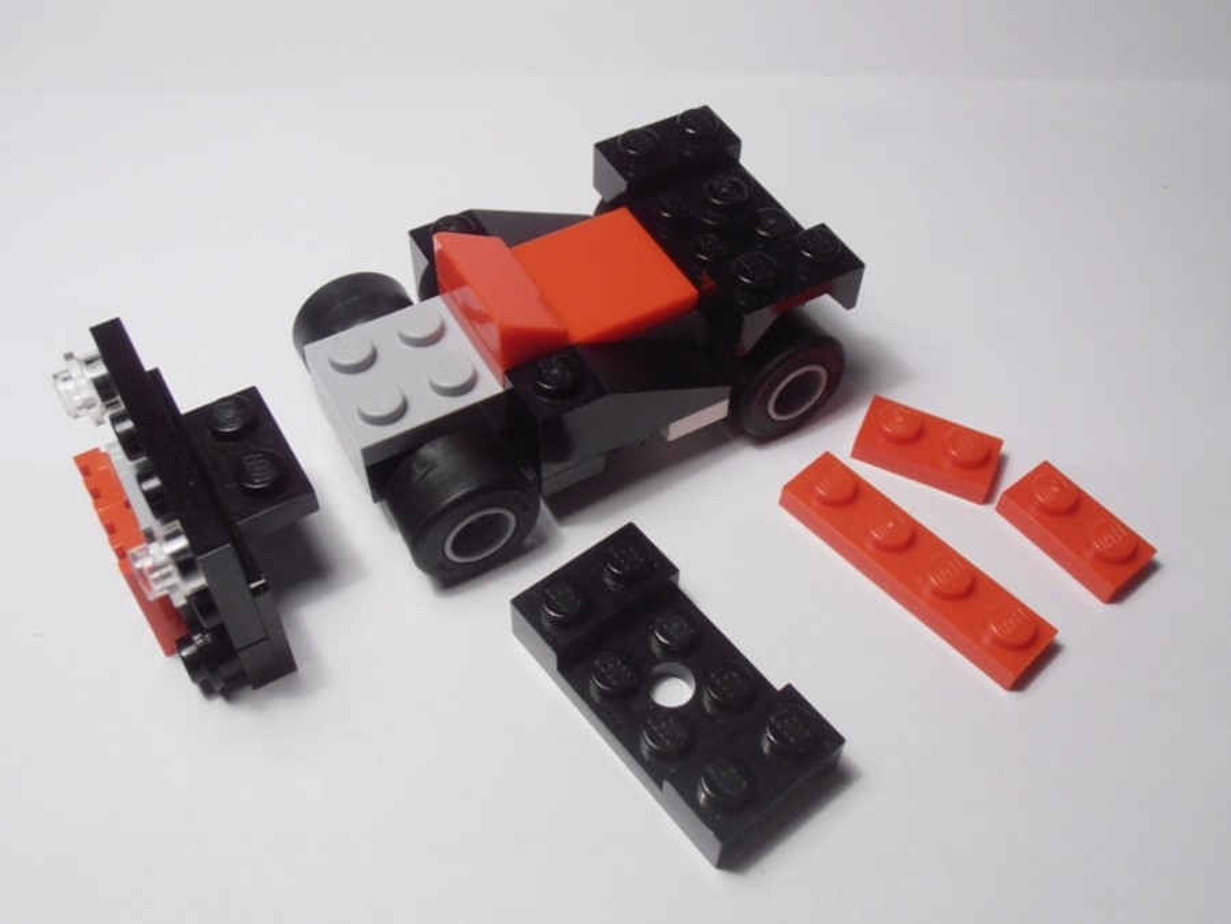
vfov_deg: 38.7
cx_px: 616
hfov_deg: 50.1
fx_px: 1316
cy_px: 462
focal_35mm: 37
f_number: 3.9
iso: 80
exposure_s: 1/50
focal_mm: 6.61
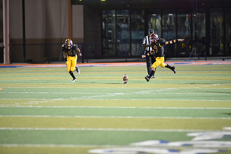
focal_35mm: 300
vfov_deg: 4.6
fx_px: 1925
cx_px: 116
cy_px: 77
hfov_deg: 6.9
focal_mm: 300
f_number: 2.8
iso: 6400
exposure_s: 1/1000
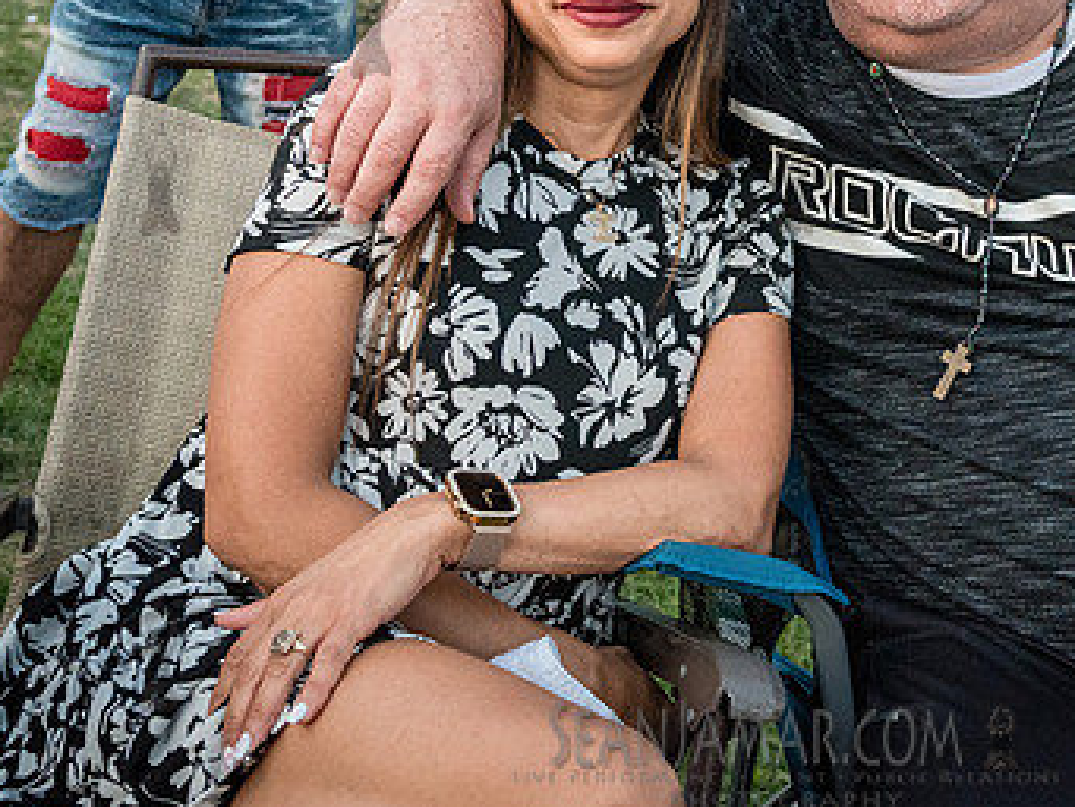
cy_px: 126
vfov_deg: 24.3
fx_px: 1833
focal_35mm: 59
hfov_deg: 32.4
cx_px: 723
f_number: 4
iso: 4000
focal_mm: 32
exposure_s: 1/250
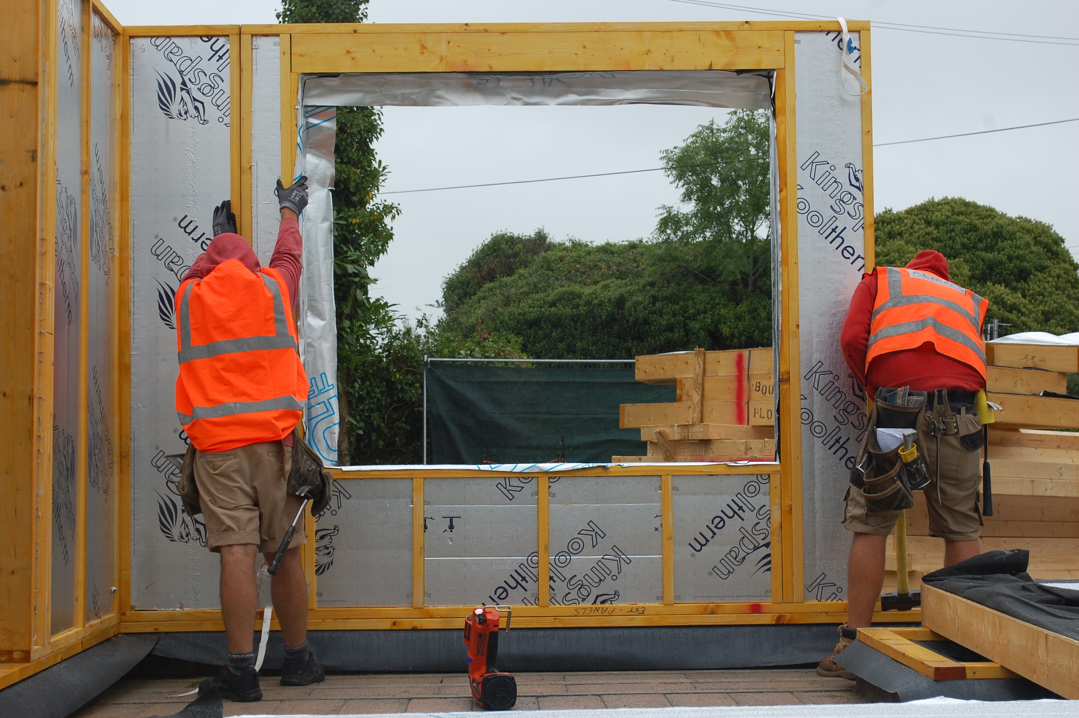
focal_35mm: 66
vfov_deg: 20.6
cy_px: 359
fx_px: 1976
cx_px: 540
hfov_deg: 30.5
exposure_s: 1/200
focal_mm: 44
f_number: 7.1
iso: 200
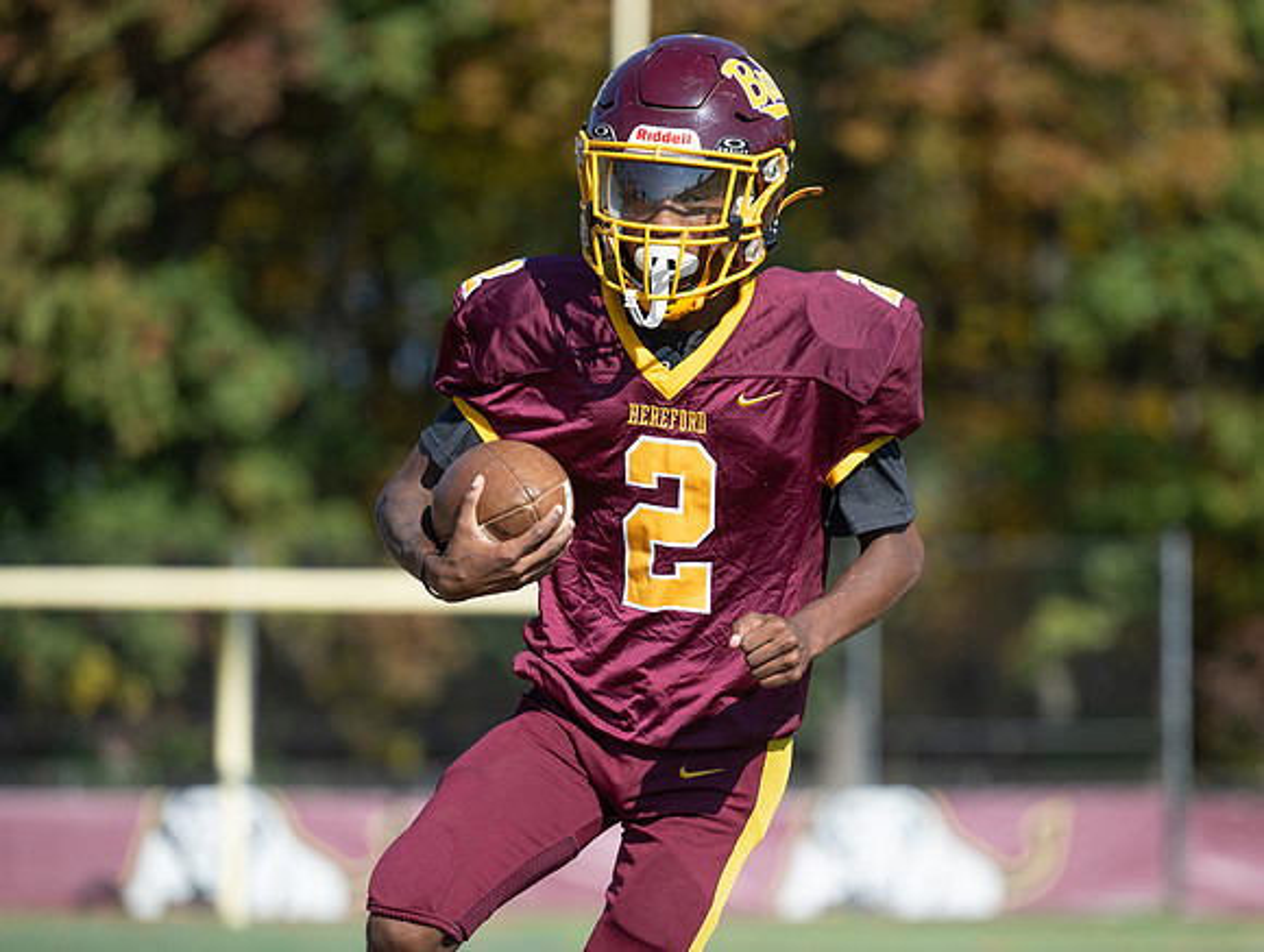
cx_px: 716
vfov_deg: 7.8
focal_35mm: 190
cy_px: 576
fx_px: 6965
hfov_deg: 10.4
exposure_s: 1/2000
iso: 110
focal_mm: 145
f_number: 2.8
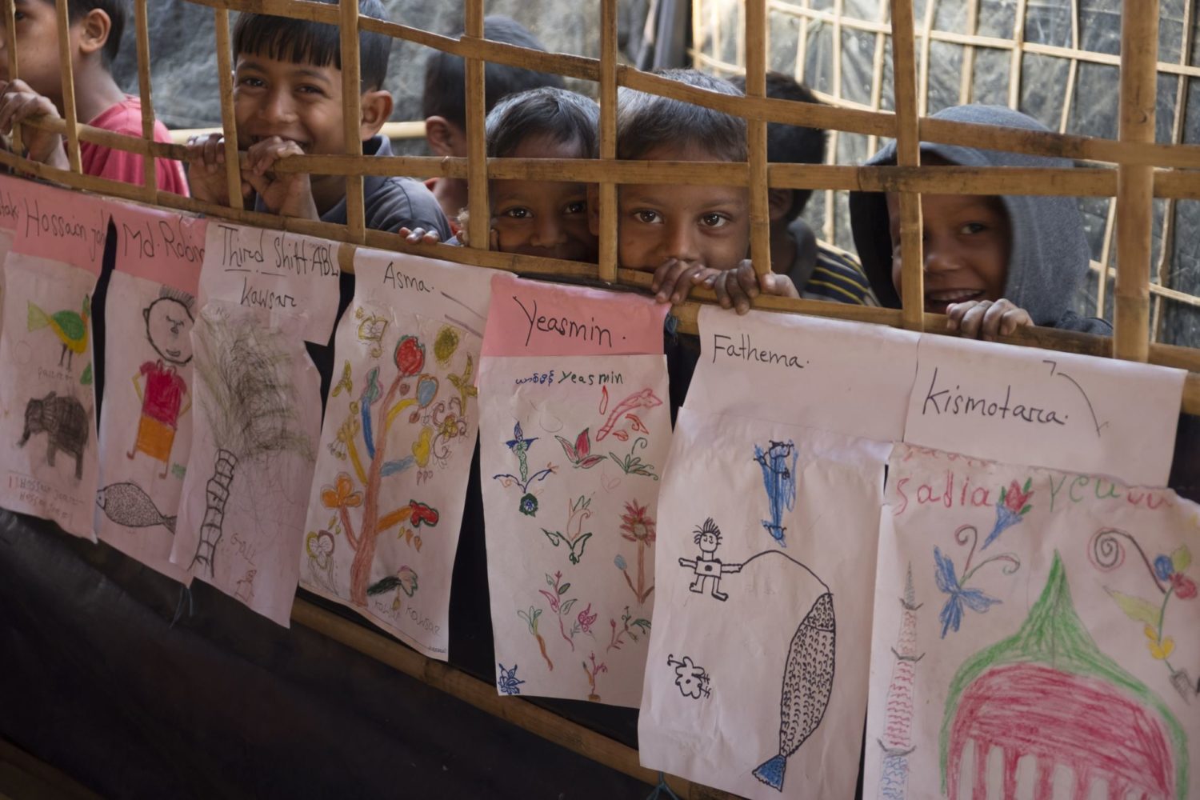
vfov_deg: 23.0
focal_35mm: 59
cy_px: 400
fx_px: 1967
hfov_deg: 33.9
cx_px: 600
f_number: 3.6
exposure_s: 1/60
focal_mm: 39
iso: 640
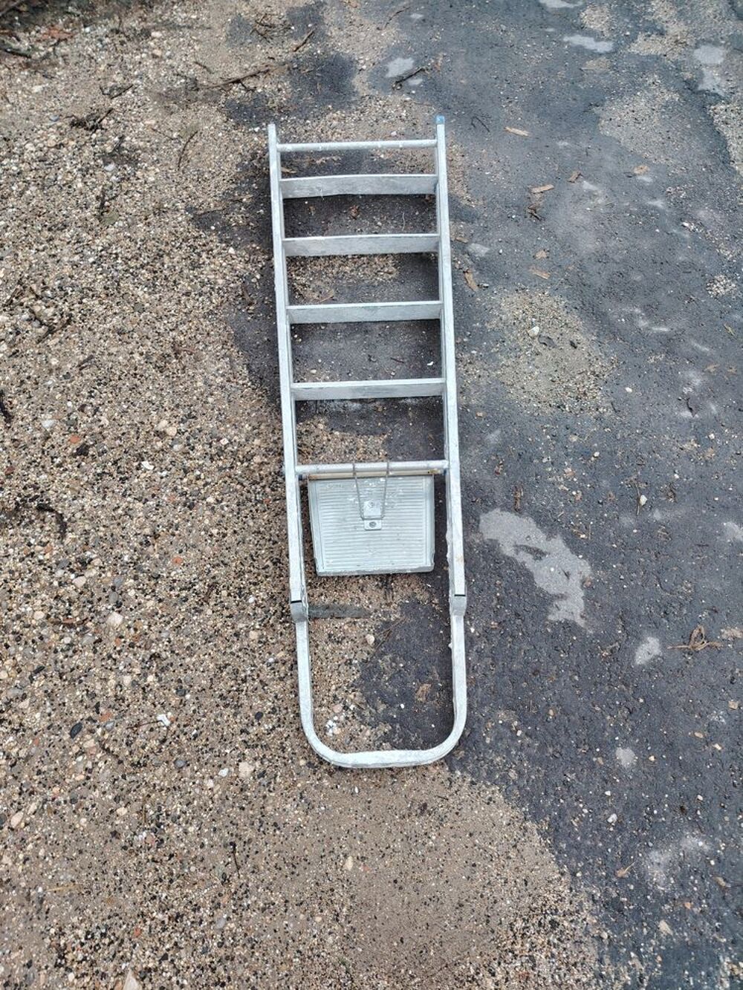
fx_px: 687
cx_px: 372
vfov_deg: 71.6
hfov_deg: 56.8
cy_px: 495
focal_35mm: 24
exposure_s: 1/33.3
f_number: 1.75
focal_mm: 5.25
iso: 372
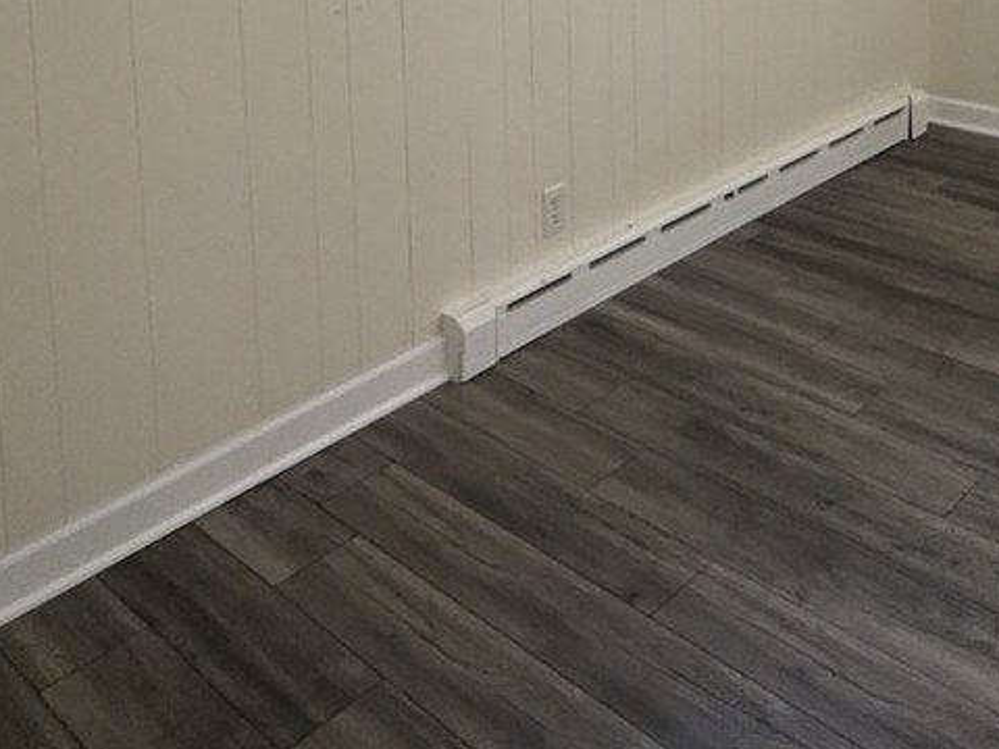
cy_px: -141
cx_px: 626
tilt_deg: -5.6
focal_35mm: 42
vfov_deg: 29.7
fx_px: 1212
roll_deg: +0.8
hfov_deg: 44.4
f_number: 2.2
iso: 320
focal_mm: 2.22
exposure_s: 1/60
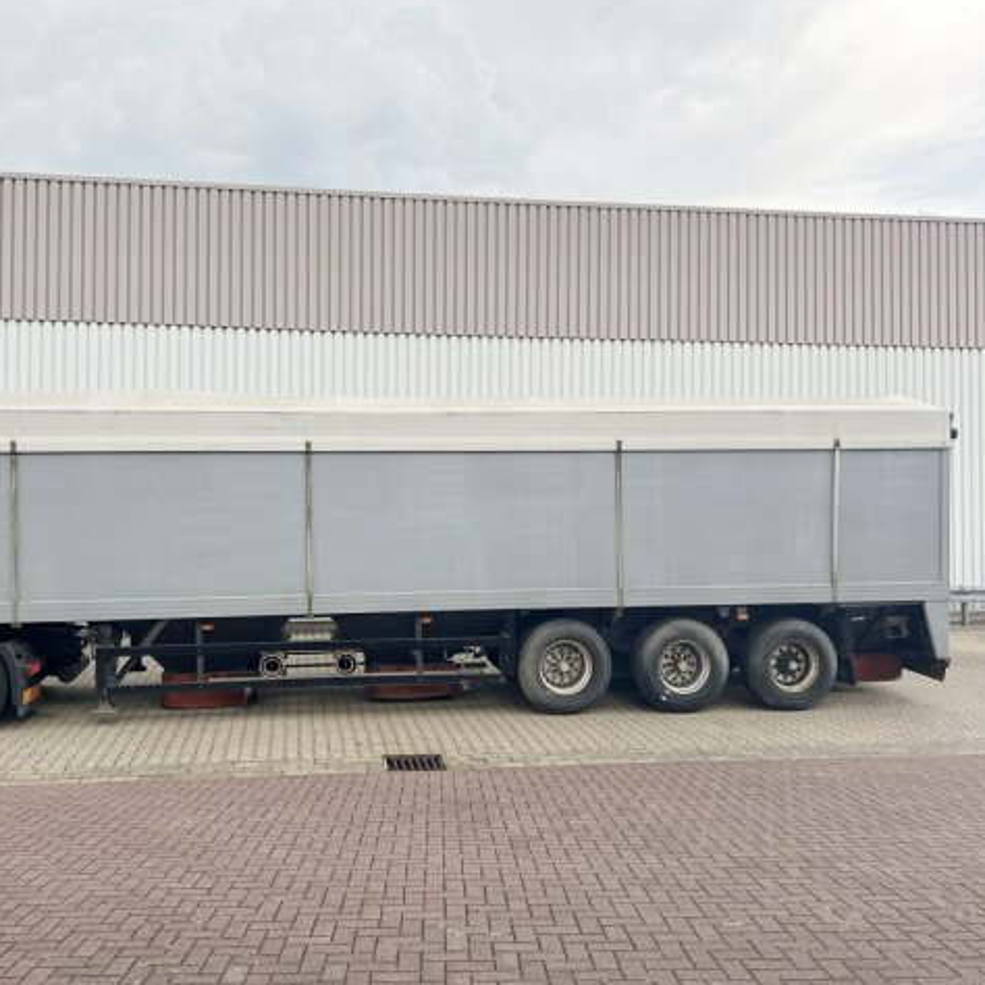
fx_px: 998
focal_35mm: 31
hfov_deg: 52.3
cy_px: 488
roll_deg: -0.1
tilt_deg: +2.1
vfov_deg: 52.5
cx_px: 414
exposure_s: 1/617
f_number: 1.5
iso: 50
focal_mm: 5.7
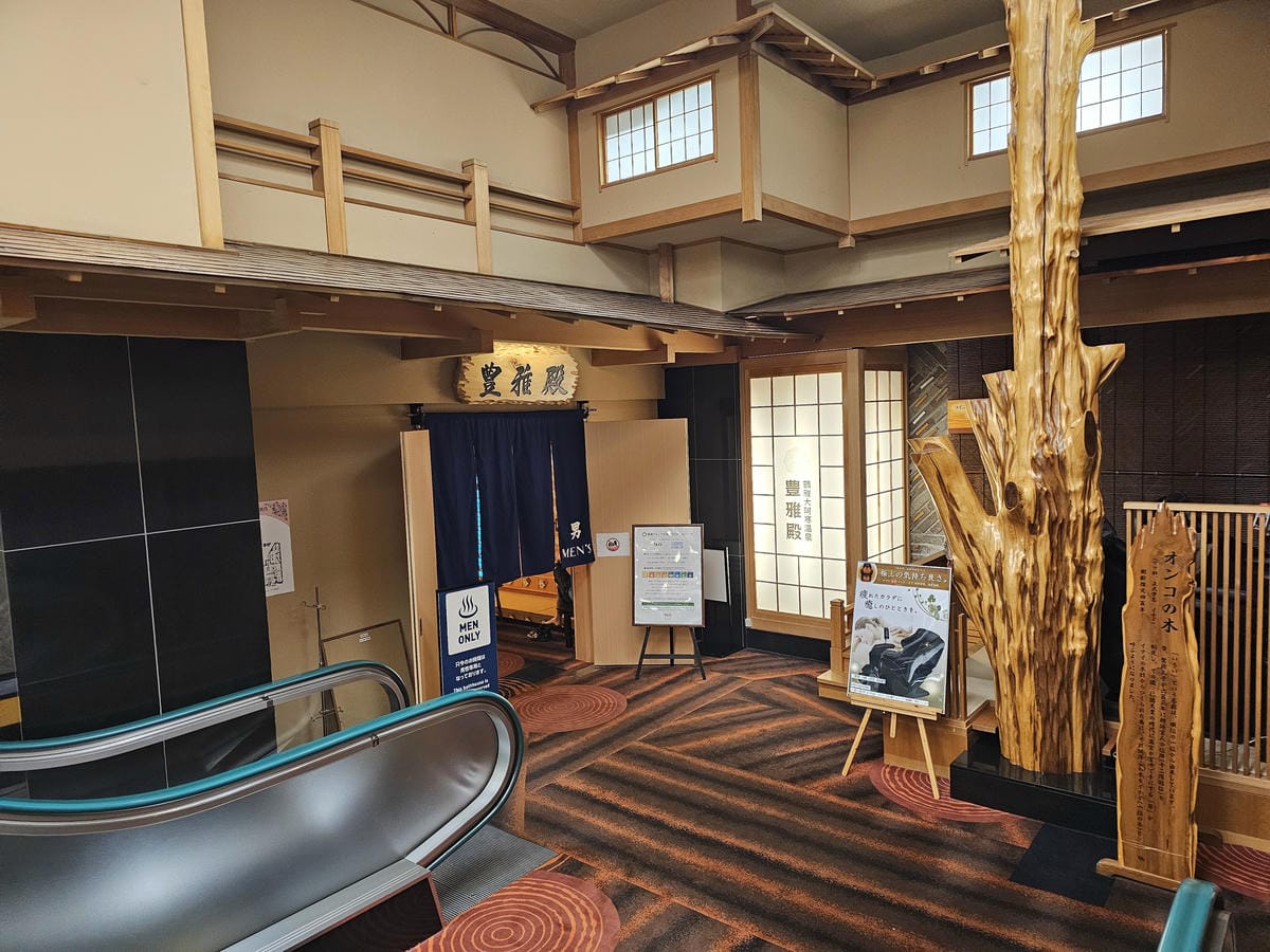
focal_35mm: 23
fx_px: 844
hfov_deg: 73.9
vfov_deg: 58.9
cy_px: 476
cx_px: 635
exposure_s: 1/50
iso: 640
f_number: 1.7
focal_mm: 6.3
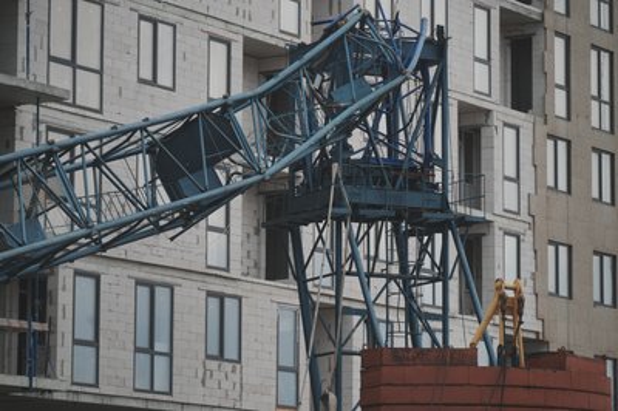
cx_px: 309
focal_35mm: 159
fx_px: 2727
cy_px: 206
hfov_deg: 12.9
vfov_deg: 8.6
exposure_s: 1/500
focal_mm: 159
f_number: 5.6
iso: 100
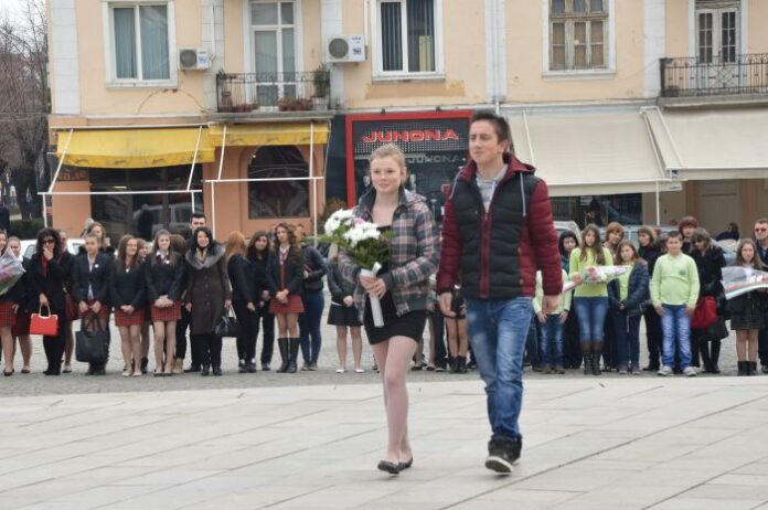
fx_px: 2716
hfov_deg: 16.1
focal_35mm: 128
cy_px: 255
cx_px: 384
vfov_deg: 10.7
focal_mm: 85
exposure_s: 1/200
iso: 400
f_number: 11
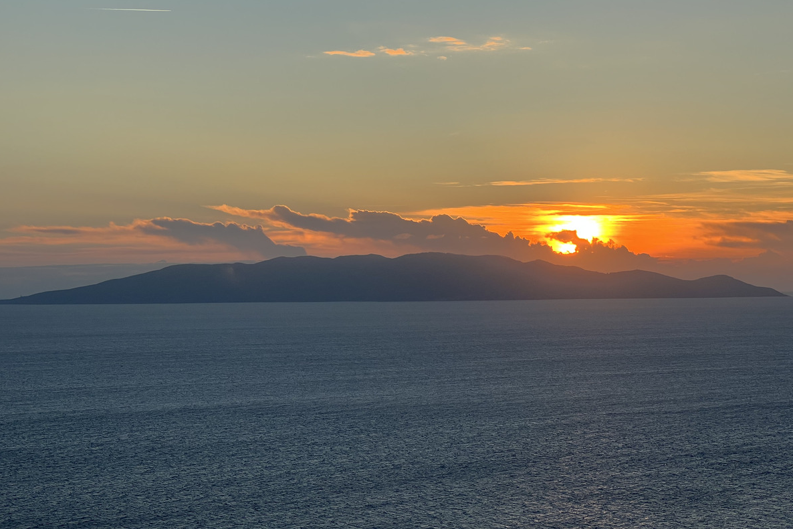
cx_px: 394
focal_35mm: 81
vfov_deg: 16.9
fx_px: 1784
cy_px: 255
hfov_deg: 25.1
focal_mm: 9
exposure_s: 1/368
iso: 32
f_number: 2.8
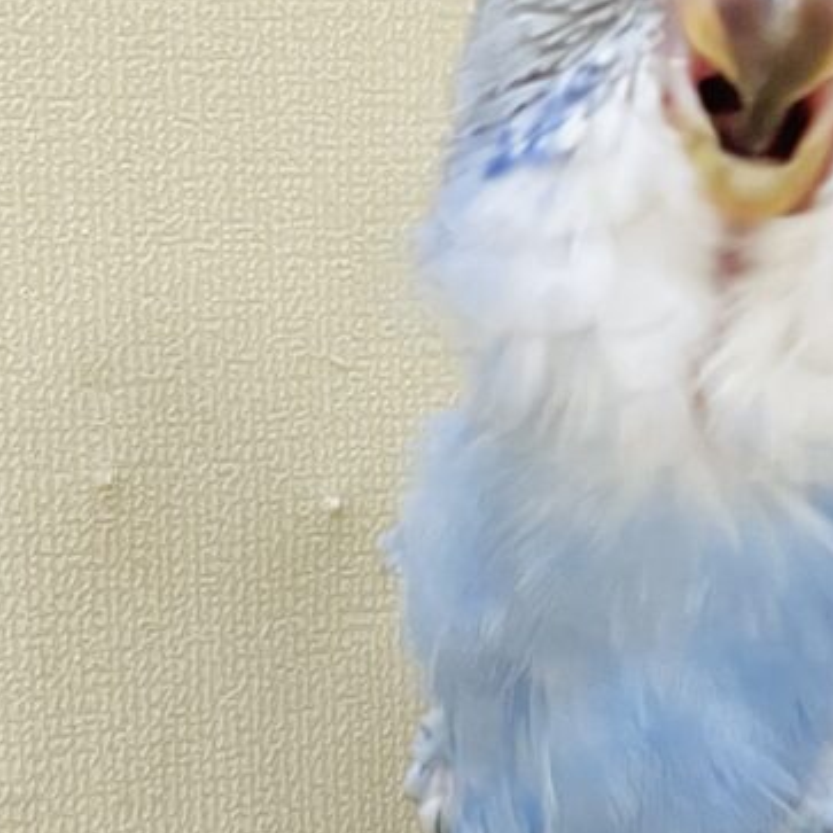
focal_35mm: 152
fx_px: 4138
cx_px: 973
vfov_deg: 11.5
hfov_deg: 11.3
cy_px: 599
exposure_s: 1/99
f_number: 2
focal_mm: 6
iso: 125
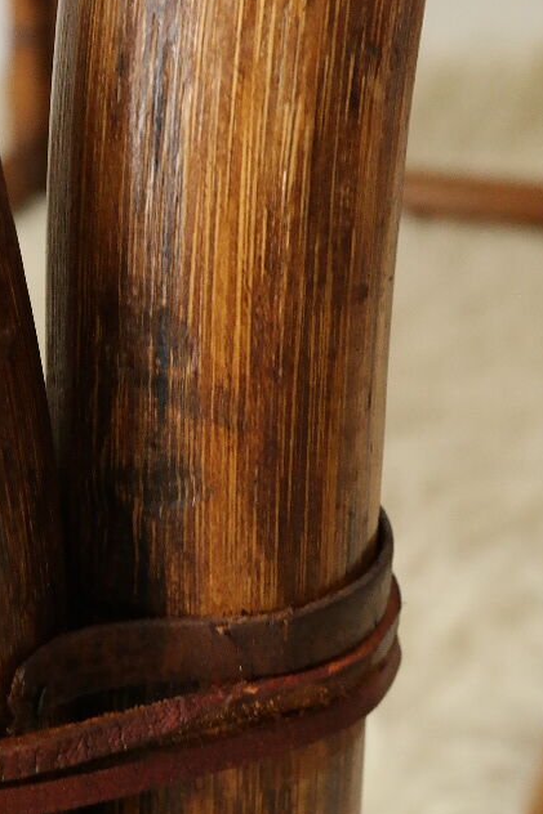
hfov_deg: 16.4
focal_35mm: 82
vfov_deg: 24.8
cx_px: 36
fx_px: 1856
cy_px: 398
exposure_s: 1/25
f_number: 5.6
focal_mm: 20
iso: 1600
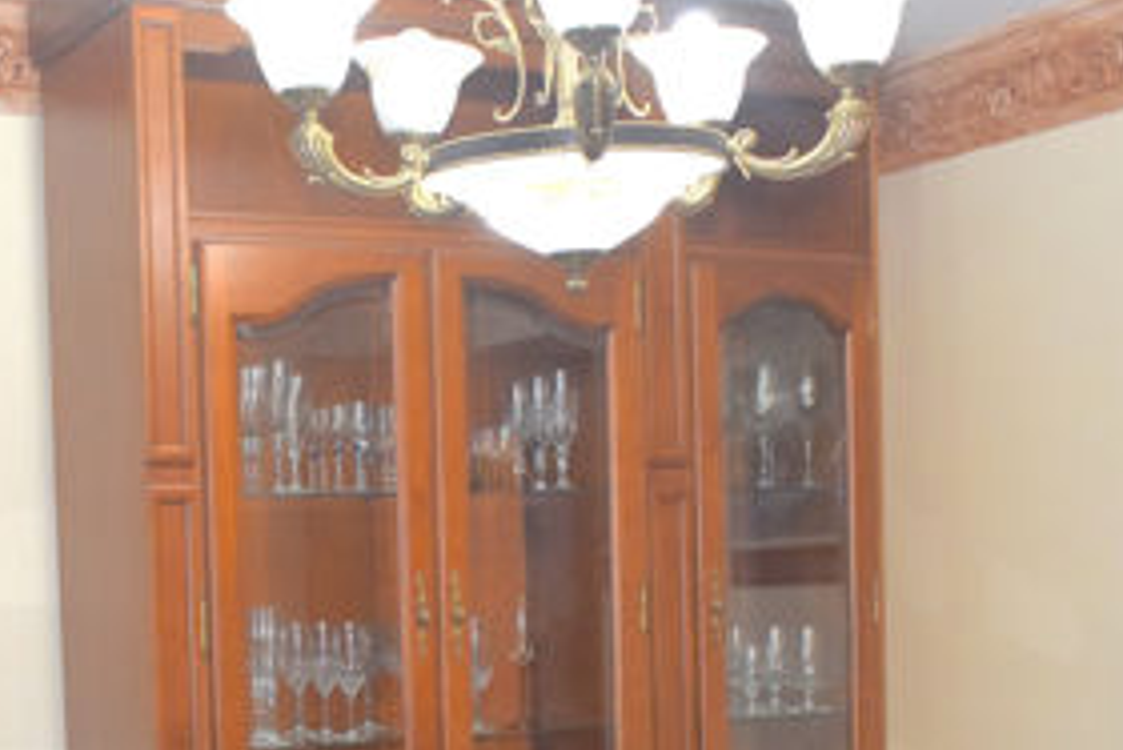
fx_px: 2122
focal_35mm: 68
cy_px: 774
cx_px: 303
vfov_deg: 19.4
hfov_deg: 29.3
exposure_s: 1/200
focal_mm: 18
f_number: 3.5
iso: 800
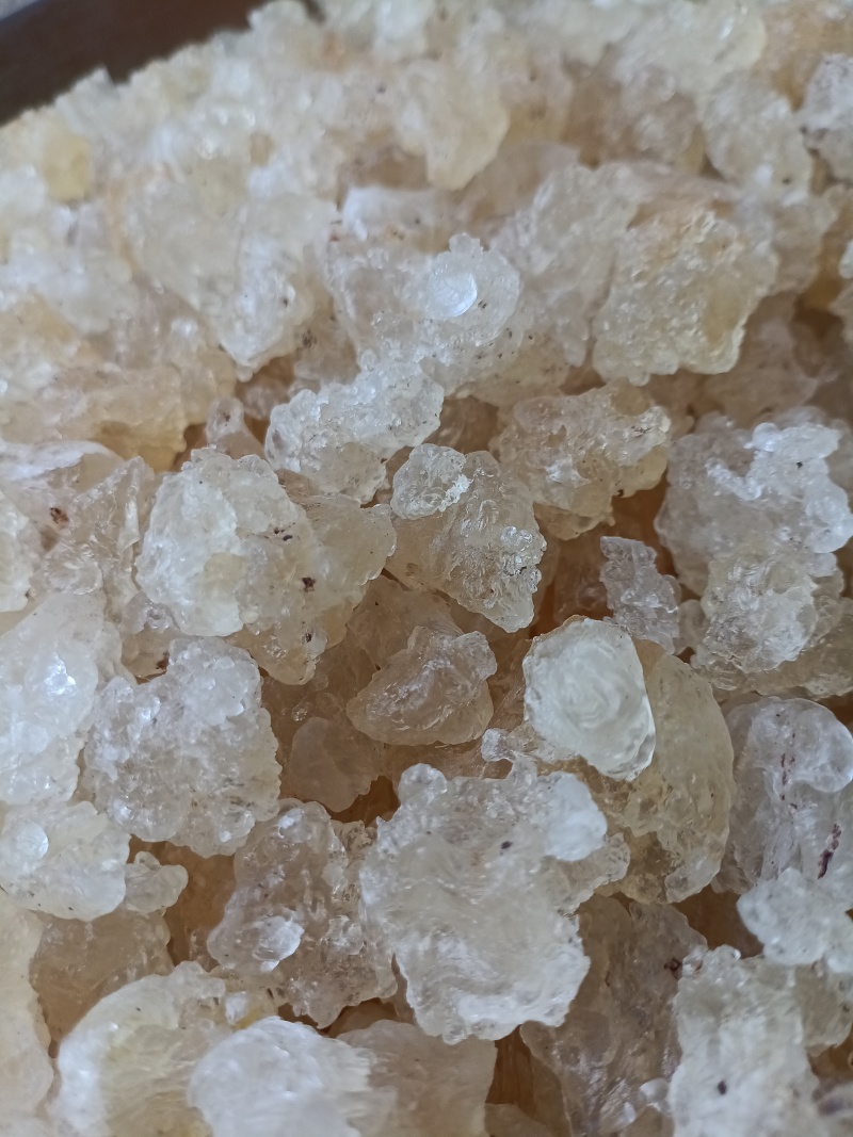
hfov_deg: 53.1
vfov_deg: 67.3
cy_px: 568
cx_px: 426
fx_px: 854
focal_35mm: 26
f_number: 1.8
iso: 102
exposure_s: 1/139
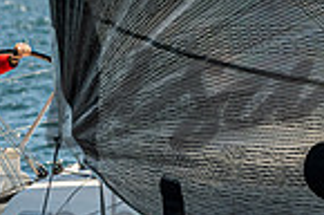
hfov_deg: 2.6
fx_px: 7023
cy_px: -17
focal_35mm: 782
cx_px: 676
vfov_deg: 1.7
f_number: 5.6
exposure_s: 1/1250
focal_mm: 160
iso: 320
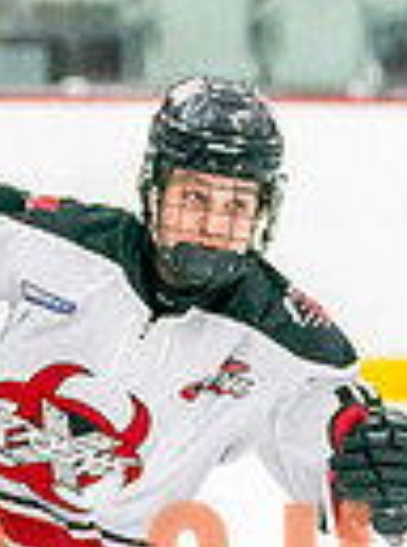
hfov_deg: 2.4
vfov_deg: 3.2
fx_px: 9753
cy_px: 527
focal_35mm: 619
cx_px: -518
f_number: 2.8
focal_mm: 120
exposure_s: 1/1250
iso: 3200
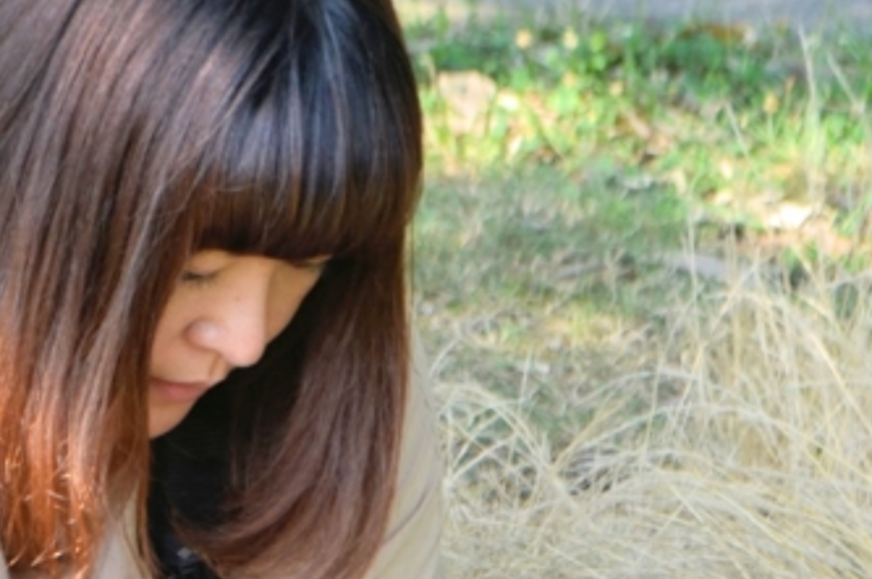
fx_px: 6132
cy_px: 553
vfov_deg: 5.4
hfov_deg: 8.1
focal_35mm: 254
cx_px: 58
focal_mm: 55
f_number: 7.1
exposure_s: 1/200
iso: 200
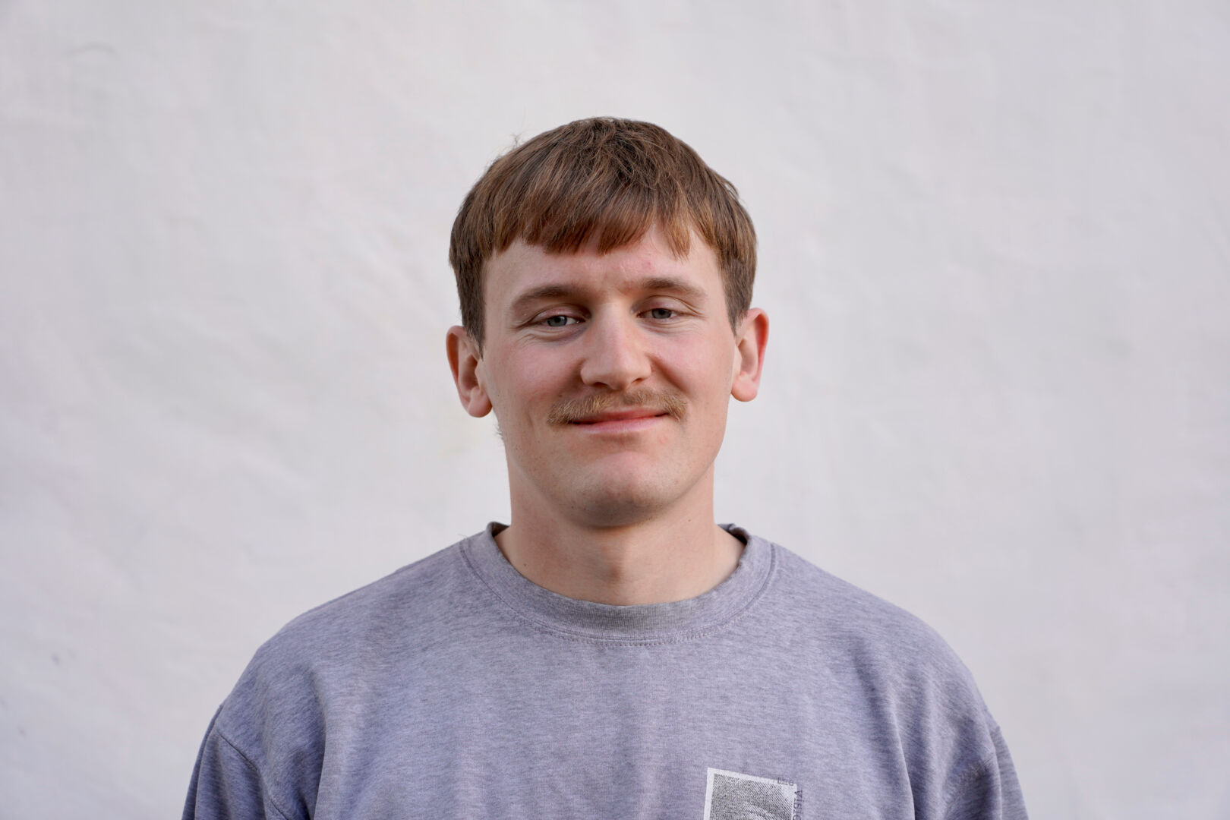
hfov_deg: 21.2
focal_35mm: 96
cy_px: 410
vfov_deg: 14.3
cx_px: 615
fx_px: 3280
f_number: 4
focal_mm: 96
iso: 160
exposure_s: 1/160
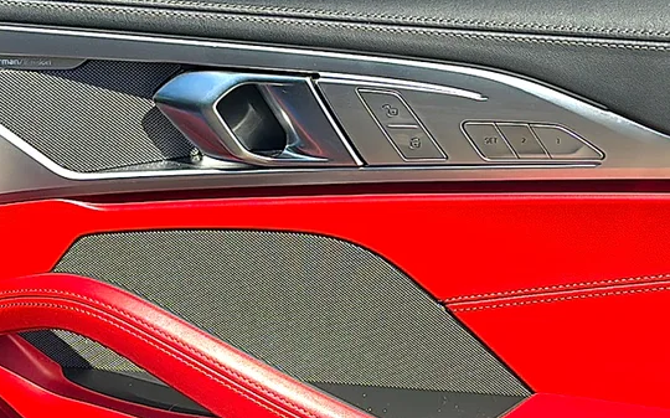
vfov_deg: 19.6
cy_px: 311
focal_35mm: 66
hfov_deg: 31.0
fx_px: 1205
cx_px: 285
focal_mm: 6.86
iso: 80
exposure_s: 1/1698
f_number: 1.78
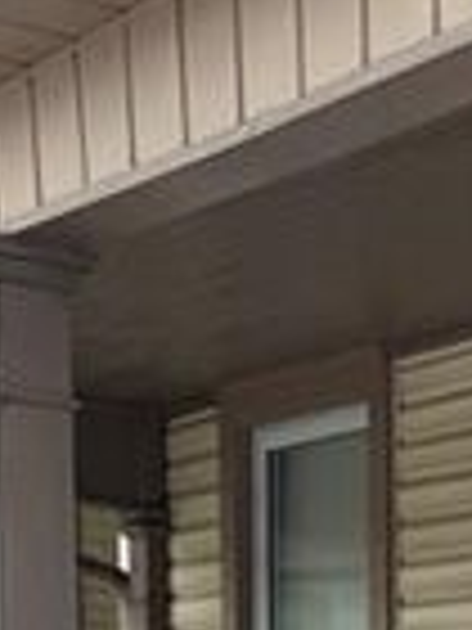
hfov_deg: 11.7
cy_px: 988
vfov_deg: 15.7
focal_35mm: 114
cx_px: 935
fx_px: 2073
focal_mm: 6.76
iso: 80
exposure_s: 1/609
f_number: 1.78
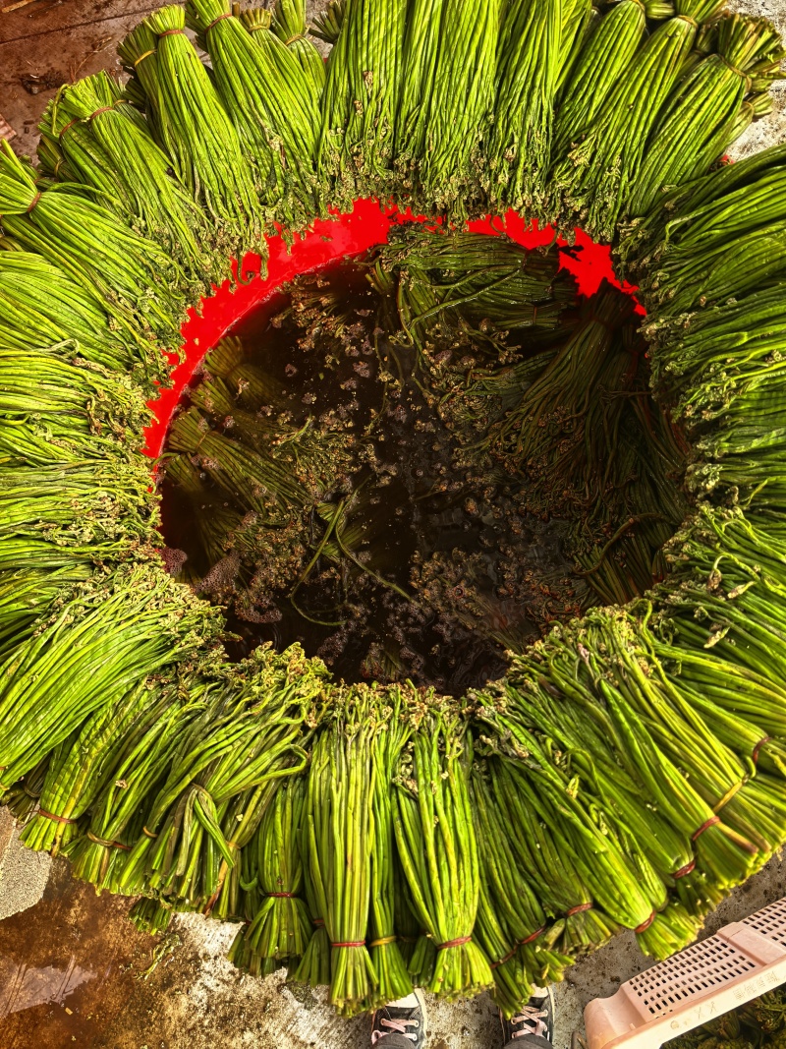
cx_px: 393
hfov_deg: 51.3
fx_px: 818
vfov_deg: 65.3
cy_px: 524
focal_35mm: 27
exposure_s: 1/1072
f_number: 1.4
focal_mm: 6.98
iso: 800
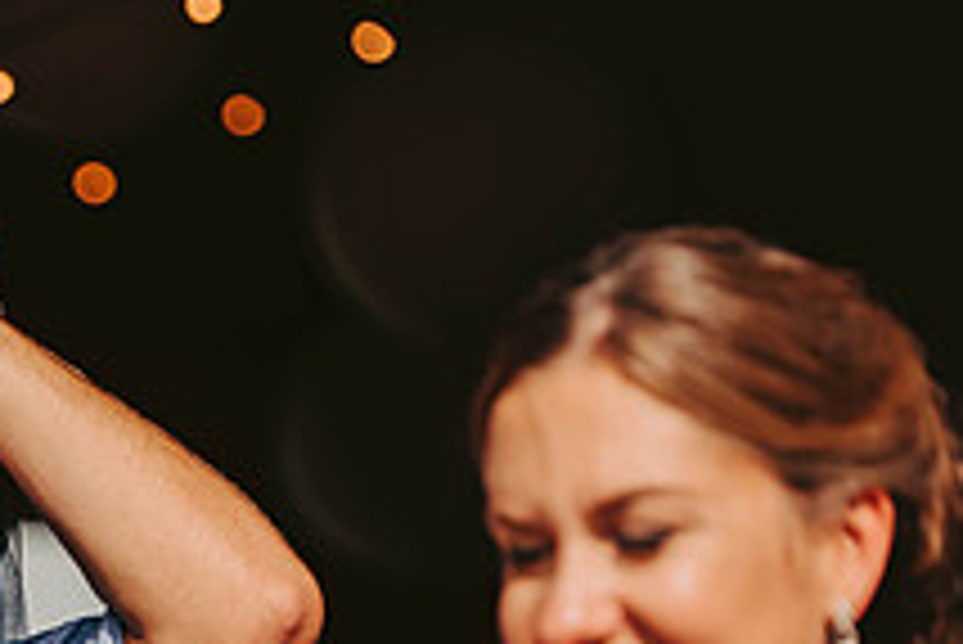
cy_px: 869
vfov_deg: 3.8
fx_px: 9556
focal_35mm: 357
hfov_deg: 5.7
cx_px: -270
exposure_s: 1/1000
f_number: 2.8
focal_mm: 125
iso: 200
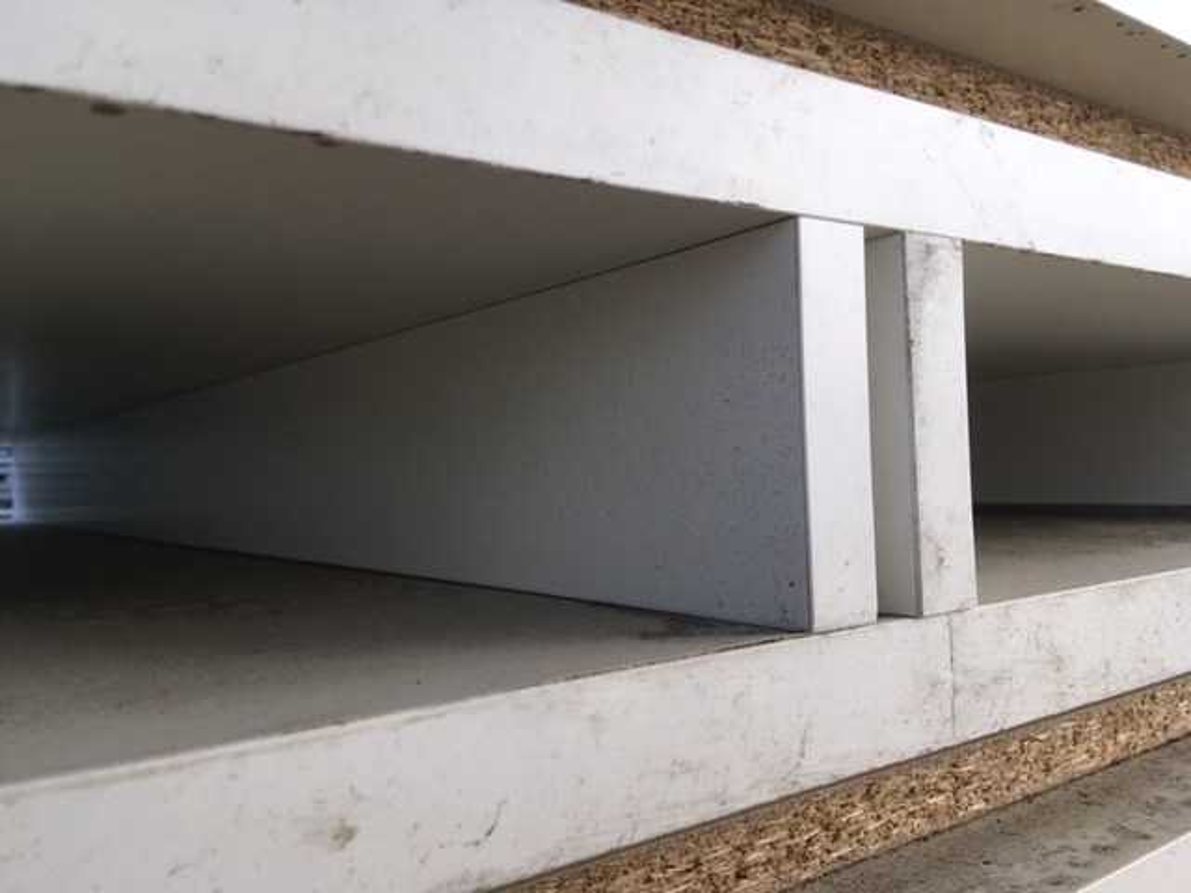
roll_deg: +1.1
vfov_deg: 48.2
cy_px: 446
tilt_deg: -0.1
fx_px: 998
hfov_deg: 61.7
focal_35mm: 29
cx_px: 596
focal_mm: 4.15
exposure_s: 1/273
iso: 25
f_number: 2.2
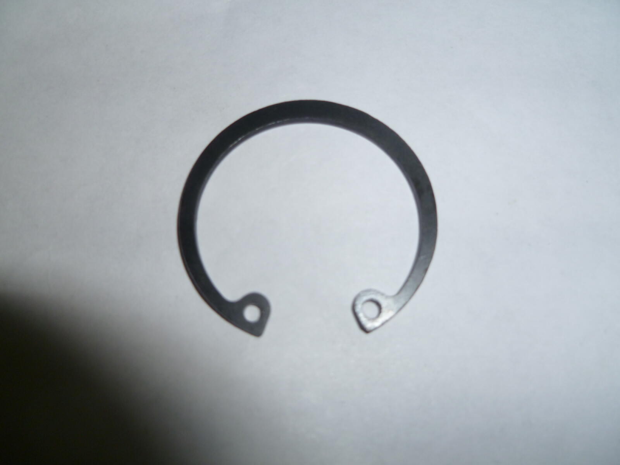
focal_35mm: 28
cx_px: 310
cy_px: 232
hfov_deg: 63.4
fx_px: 502
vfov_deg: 49.7
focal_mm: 5
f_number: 3.3
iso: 100
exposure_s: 1/30
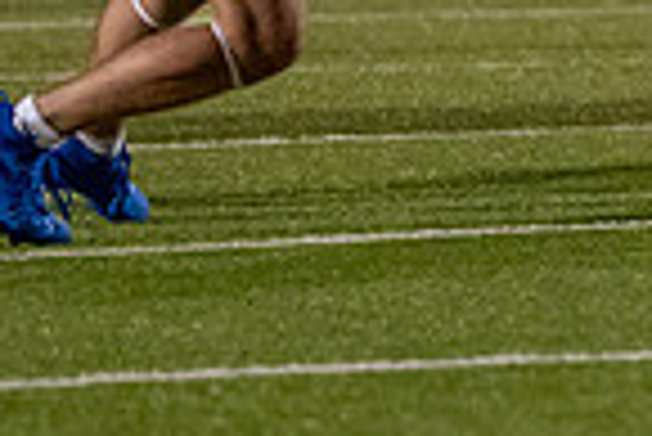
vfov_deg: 1.1
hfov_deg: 1.6
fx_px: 23731
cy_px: -395
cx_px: 1119
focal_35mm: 1309
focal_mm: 200
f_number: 2.8
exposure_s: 1/1000
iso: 4000
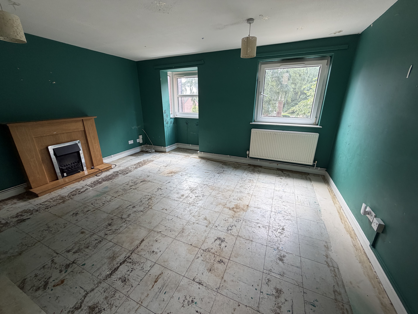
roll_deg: -0.2
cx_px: 209
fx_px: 169
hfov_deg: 102.1
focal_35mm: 14
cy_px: 157
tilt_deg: -17.7
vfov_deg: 85.7
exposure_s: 1/121
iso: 160
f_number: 2.2
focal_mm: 2.22
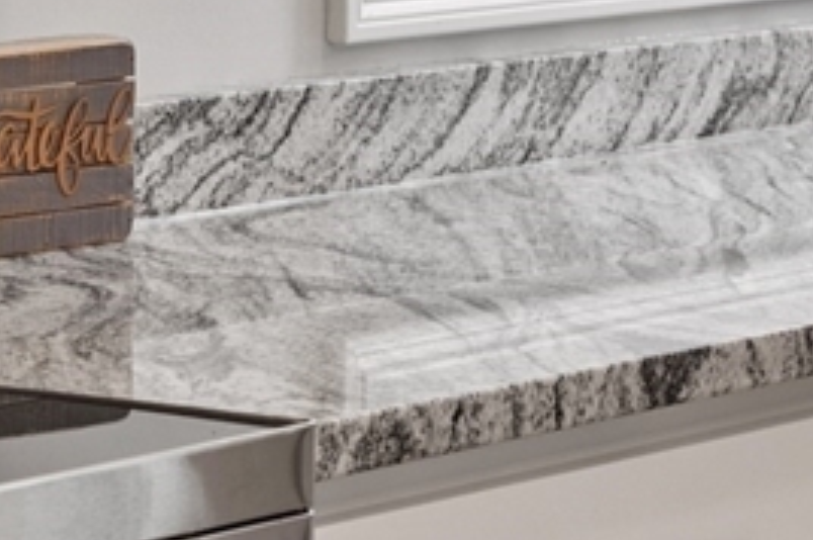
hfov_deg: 10.2
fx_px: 4489
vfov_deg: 6.8
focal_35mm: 199
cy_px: -317
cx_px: 1007
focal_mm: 35
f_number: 4
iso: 400
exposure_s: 1/25
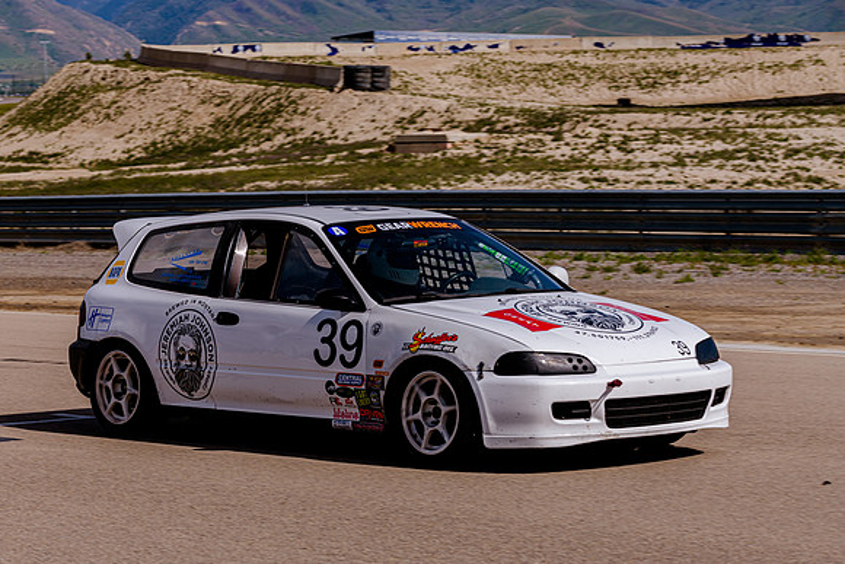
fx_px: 2984
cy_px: 309
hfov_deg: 16.1
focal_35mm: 127
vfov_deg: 10.8
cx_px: 368
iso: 100
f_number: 8
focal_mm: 110
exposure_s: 1/800
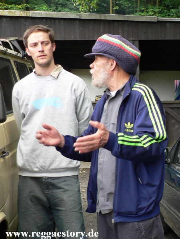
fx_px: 243
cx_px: 90
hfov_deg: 40.7
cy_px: 120
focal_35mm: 35
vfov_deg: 52.6
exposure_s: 1/80
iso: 64
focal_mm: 6
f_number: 2.8
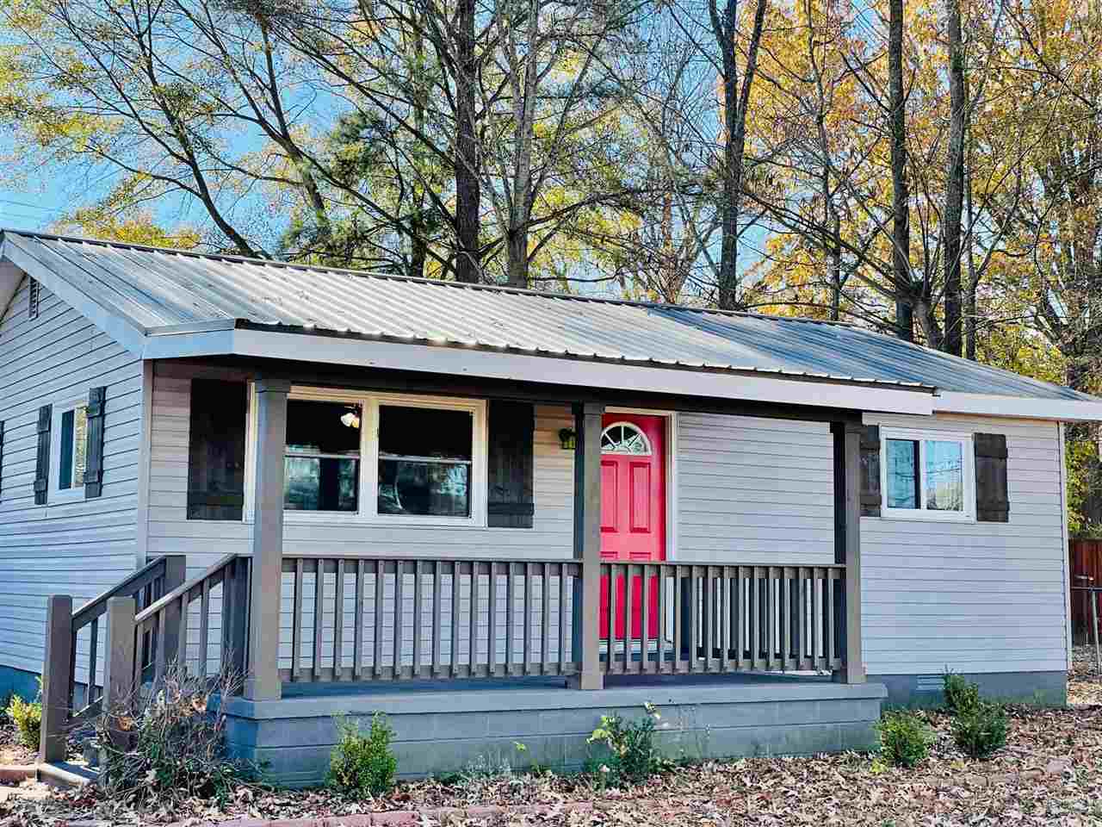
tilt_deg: +6.9
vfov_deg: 28.0
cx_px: 551
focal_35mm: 52
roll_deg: -0.8
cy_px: 414
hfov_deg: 36.8
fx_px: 1655
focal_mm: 6
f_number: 2
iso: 25
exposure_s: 1/417
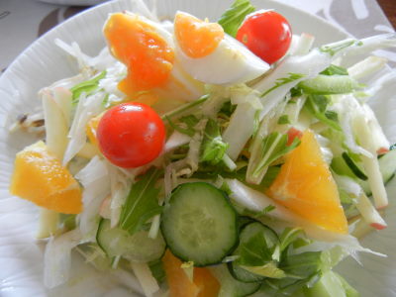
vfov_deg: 46.8
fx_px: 343
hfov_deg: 60.0
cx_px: 198
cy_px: 148
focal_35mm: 30
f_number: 3.5
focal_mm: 5.4
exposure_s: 1/30
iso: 168
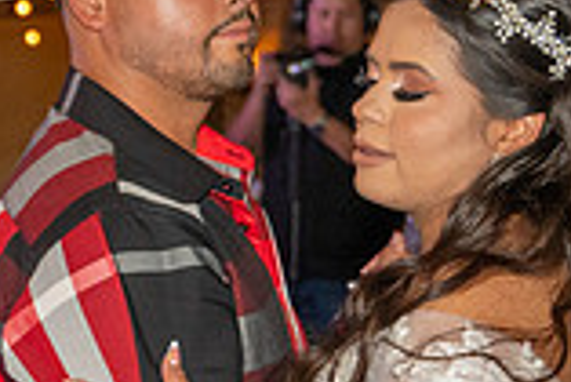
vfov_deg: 6.4
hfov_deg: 9.2
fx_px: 3397
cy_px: 398
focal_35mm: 214
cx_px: -476
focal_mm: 58
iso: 2000
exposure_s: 1/200
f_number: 5.6
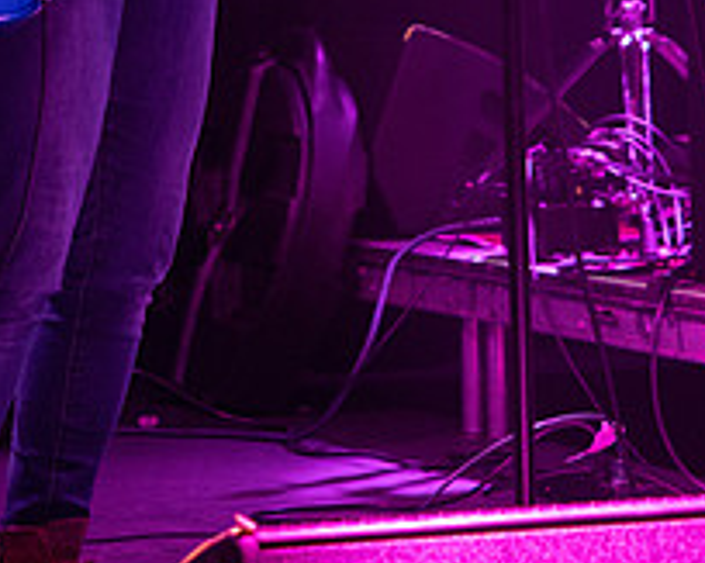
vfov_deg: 8.9
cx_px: 150
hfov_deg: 11.2
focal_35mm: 172
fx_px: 3587
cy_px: -149
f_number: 2.8
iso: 2000
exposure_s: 1/125
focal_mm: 40
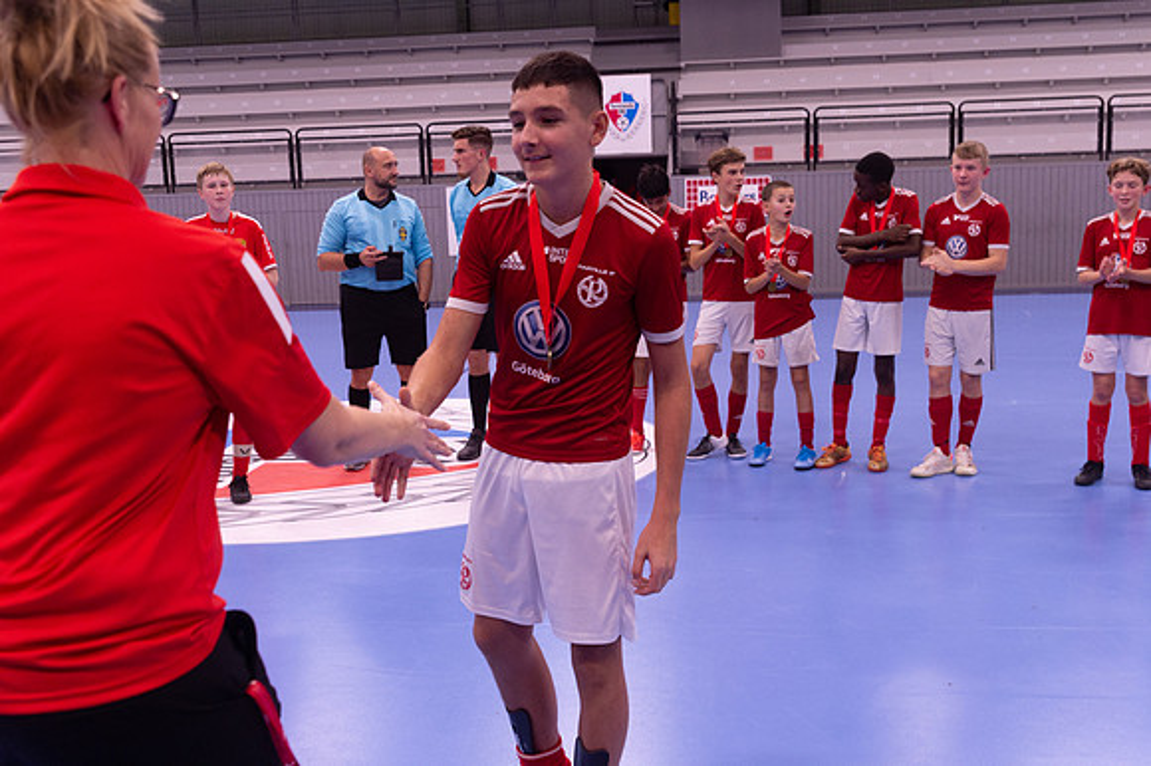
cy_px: 383
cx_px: 576
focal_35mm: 38
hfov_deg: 50.7
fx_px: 1214
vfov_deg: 35.0
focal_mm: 38
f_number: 3.5
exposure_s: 1/200
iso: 2000
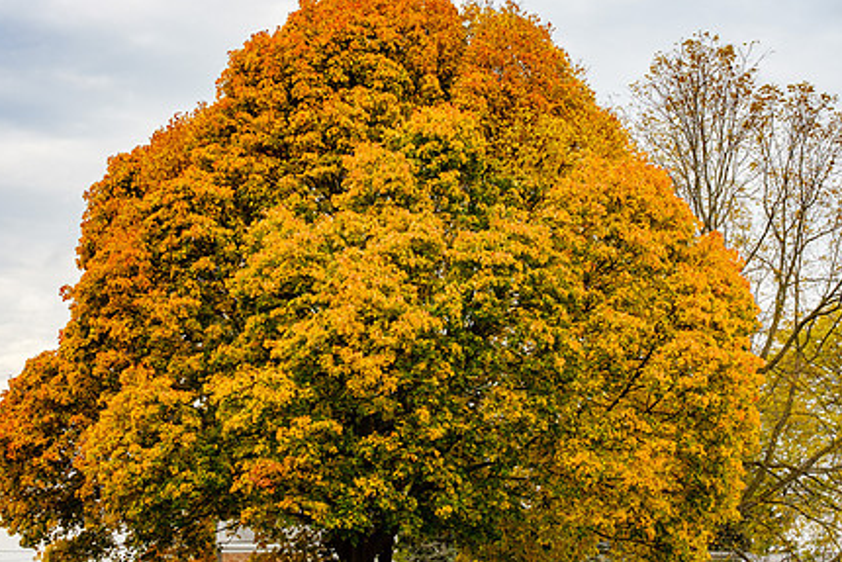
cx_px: 462
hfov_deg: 18.3
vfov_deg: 12.2
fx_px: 2620
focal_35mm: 112
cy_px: 277
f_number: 9
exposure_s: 1/90
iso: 320
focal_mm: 55
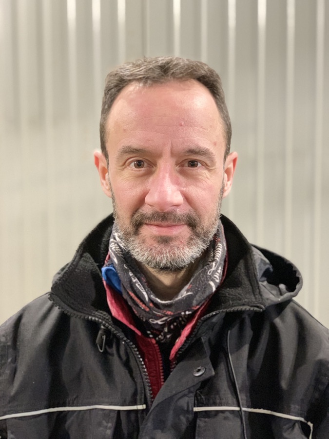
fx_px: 659
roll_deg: +0.6
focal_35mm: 52
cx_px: 164
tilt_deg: -4.4
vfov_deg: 36.8
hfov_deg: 28.0
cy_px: 220
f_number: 2.4
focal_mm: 6
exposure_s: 1/33
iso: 320
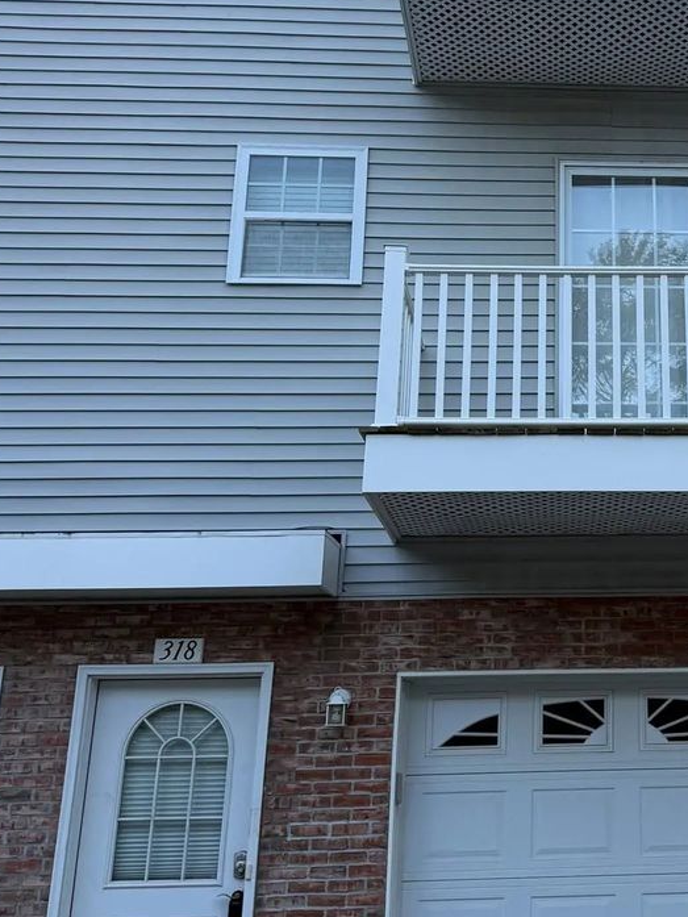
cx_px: 654
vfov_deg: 40.3
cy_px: 374
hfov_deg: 29.3
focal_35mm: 47
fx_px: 1245
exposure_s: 1/1156
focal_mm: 6.76
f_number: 1.78
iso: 100
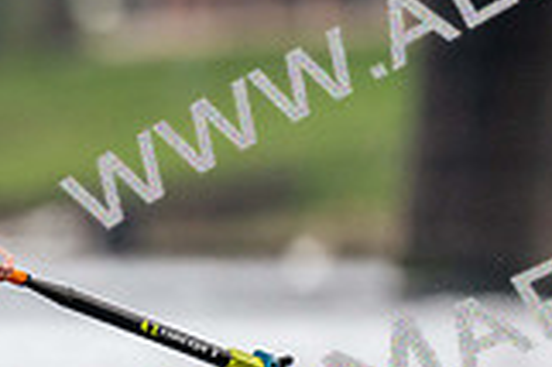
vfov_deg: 0.6
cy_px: 286
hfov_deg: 1.0
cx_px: -189
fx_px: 33132
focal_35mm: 2163
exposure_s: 1/2500
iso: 1600
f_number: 4
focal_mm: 600
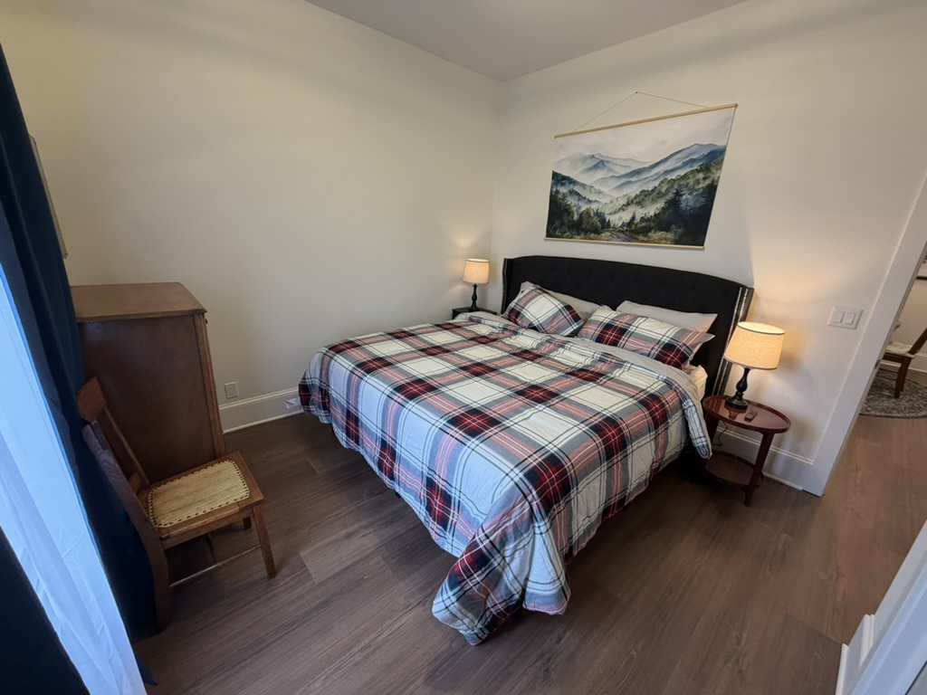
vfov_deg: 85.7
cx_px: 464
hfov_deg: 102.1
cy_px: 348
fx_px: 375
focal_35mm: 14
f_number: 2.2
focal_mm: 2.22
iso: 250
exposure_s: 1/120
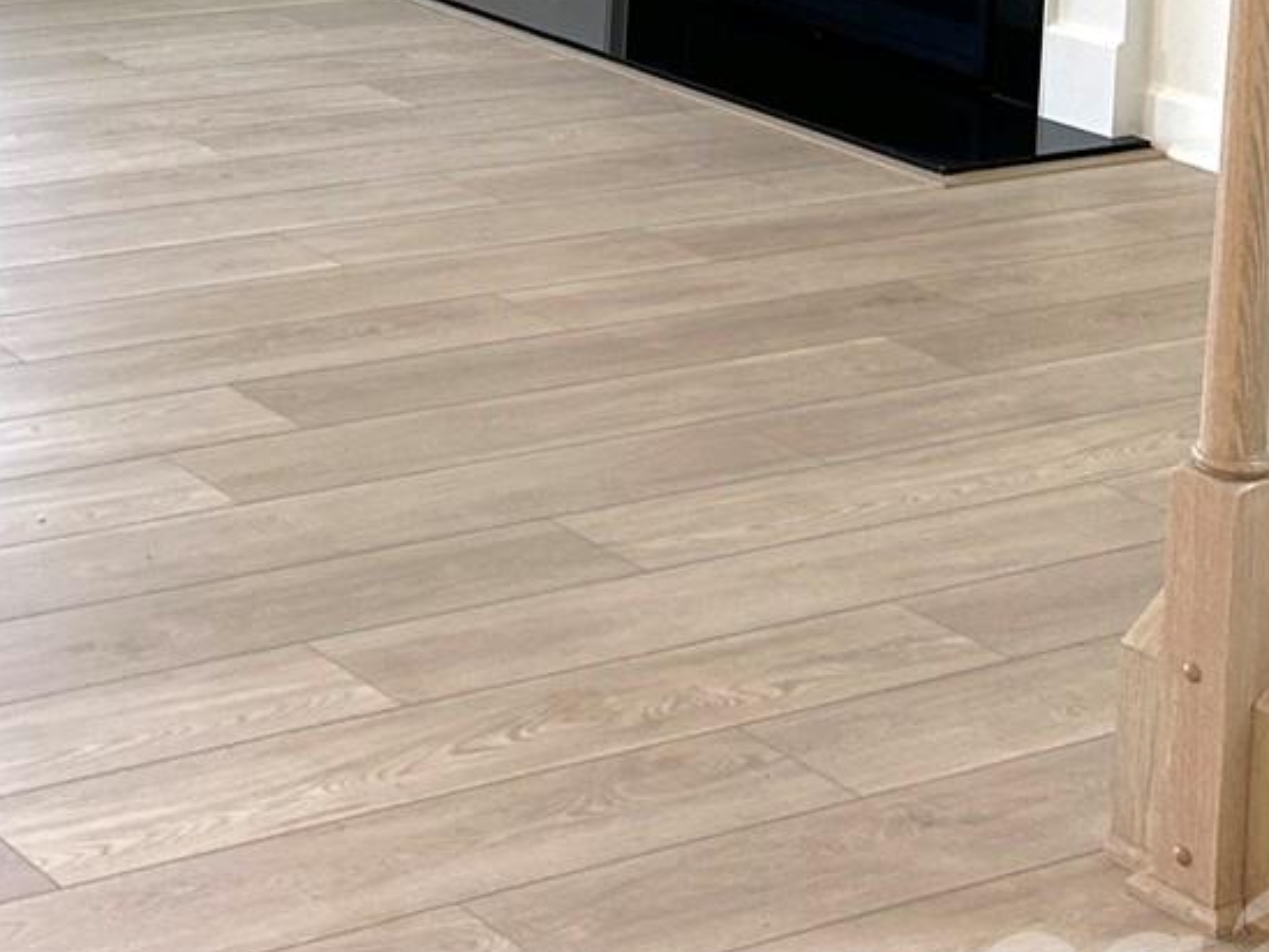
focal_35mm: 97
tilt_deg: -2.0
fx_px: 3557
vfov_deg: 14.0
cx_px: -7
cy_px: -605
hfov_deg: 19.6
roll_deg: -2.9
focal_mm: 5.7
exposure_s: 1/120
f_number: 1.5
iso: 80
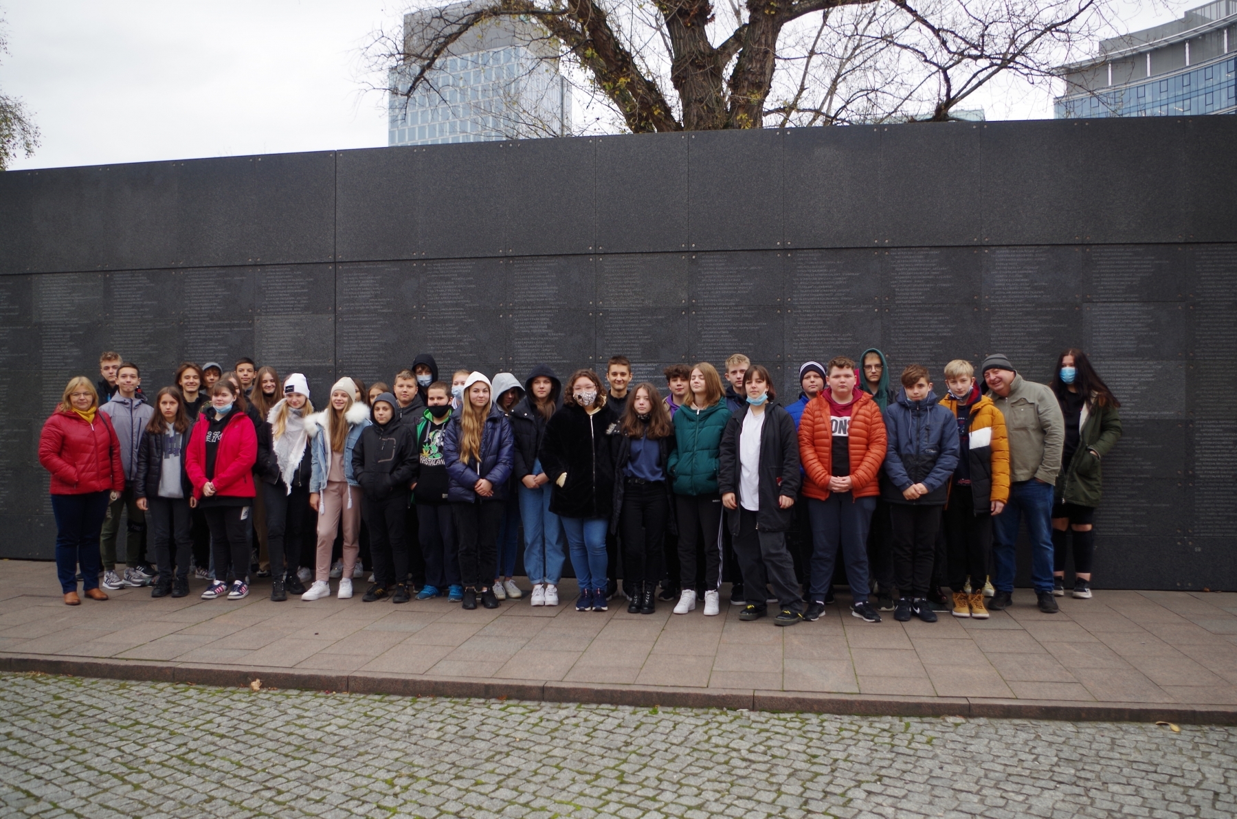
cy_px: 410
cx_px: 618
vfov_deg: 43.4
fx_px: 1029
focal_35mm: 30
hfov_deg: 62.0
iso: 200
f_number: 4
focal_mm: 20
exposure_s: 1/80
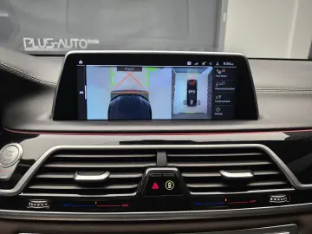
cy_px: 117
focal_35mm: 23
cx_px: 156
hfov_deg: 73.9
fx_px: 207
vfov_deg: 58.9
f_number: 1.7
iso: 250
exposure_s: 1/120
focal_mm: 6.3
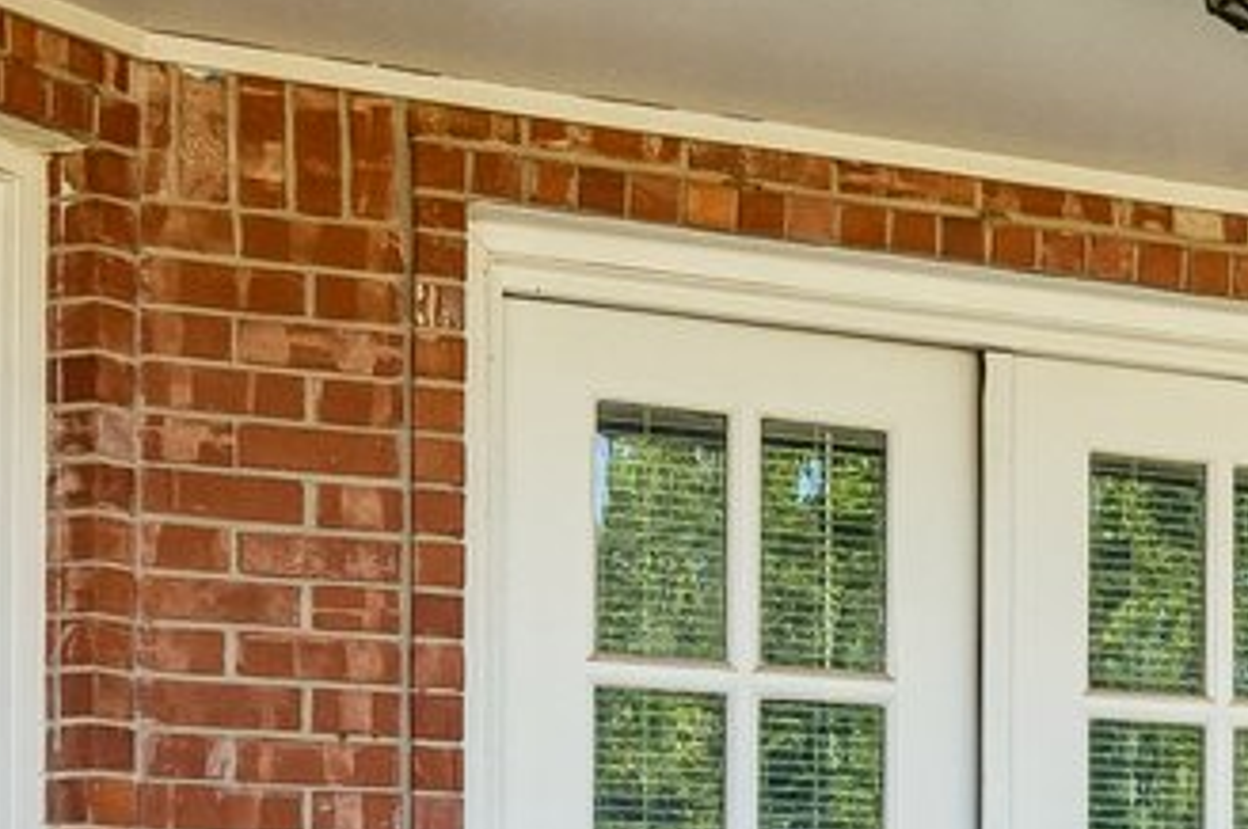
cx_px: 2047
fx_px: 3463
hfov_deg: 17.6
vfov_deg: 13.1
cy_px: 1112
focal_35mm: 100
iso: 200
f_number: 8
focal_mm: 16
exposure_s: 1/100
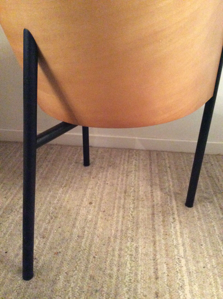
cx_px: 112
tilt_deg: -28.2
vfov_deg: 56.9
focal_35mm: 32
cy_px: 150
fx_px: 276
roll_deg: -0.6
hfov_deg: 44.1
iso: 800
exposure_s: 1/17
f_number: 2.4
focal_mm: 3.3
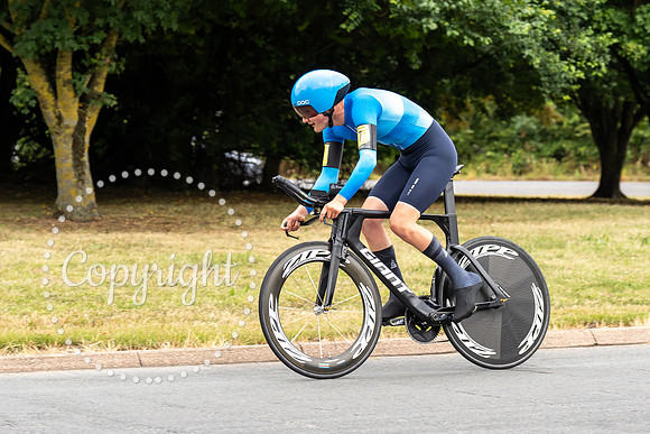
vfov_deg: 9.8
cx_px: 388
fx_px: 2520
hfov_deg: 14.7
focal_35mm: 140
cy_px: 140
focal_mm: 91
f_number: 4.5
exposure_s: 1/1000
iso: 800
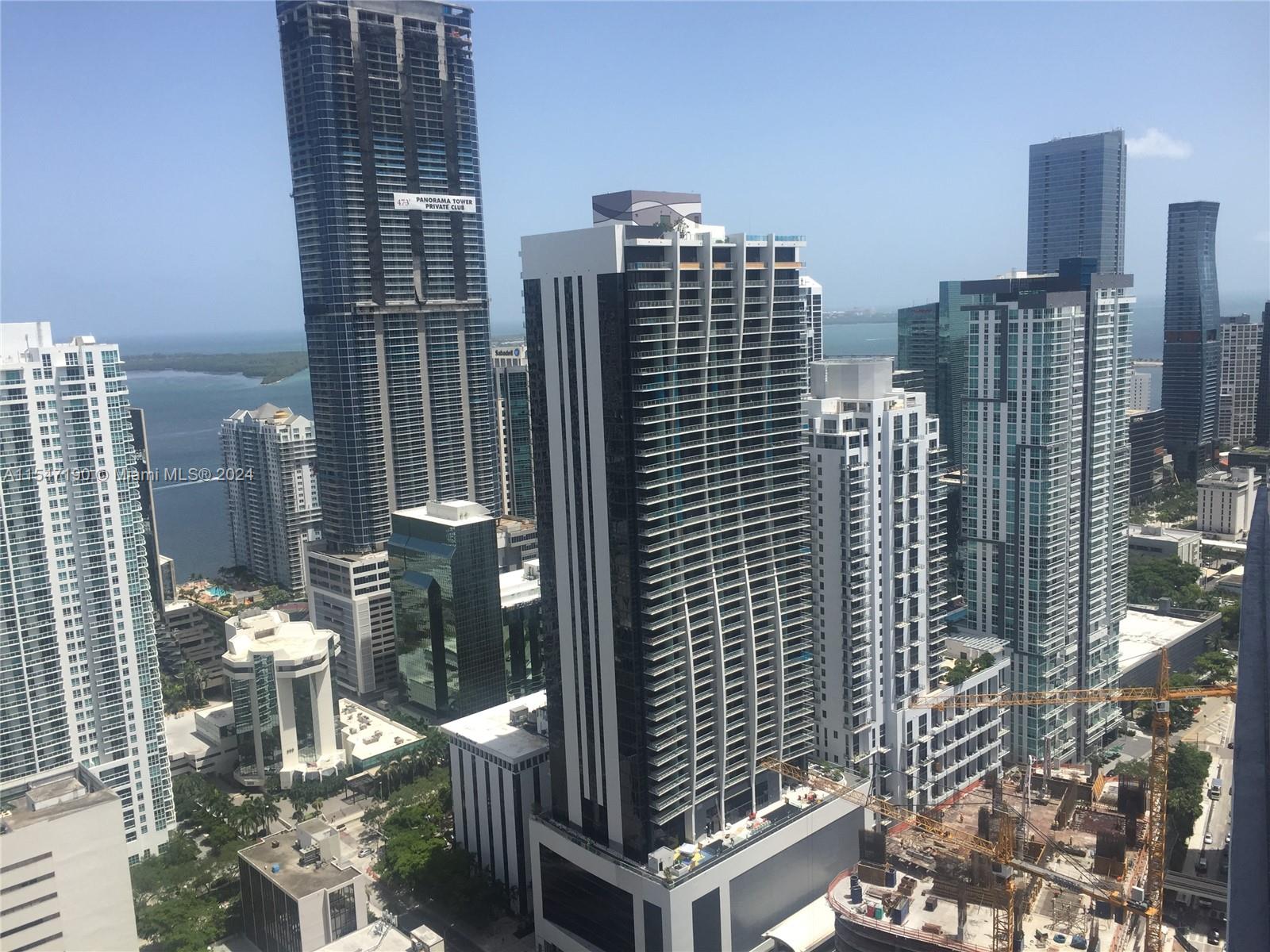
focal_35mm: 29
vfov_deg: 48.2
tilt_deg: -6.7
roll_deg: +1.5
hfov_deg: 61.7
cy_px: 476
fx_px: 1064
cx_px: 635
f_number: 2.2
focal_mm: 4.15
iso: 32
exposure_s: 1/1980
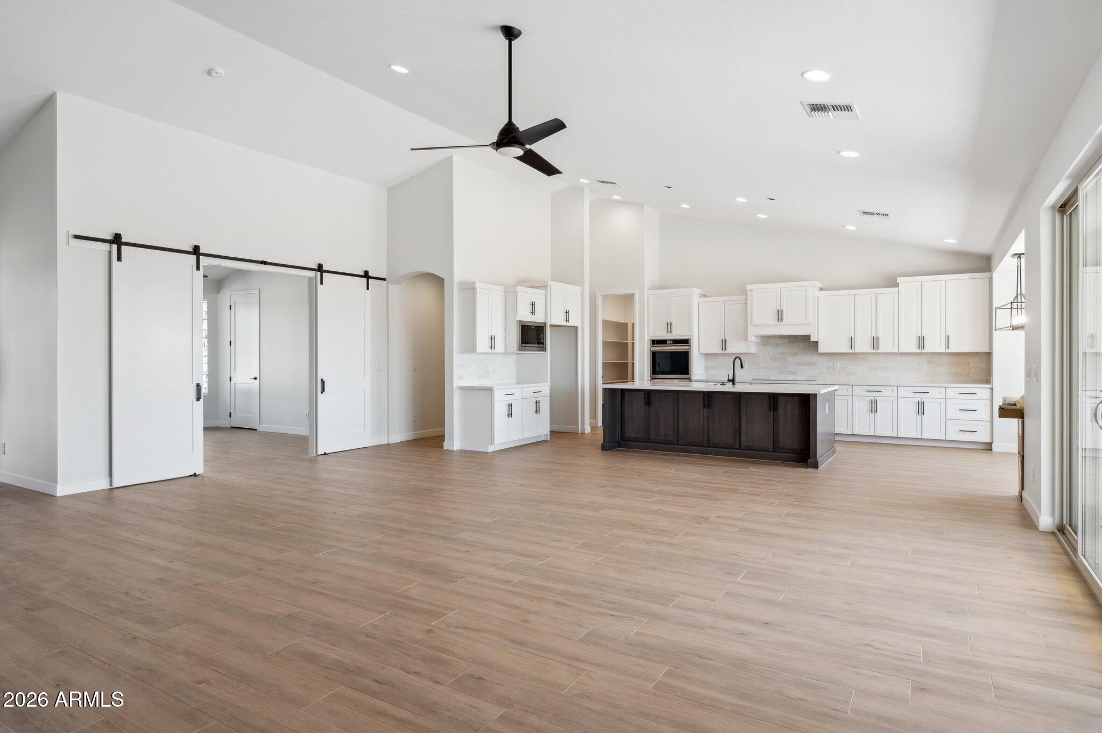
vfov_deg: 61.8
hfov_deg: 84.0
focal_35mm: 20
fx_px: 612
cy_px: 366
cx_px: 551
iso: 320
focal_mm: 20
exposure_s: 1/50
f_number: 8
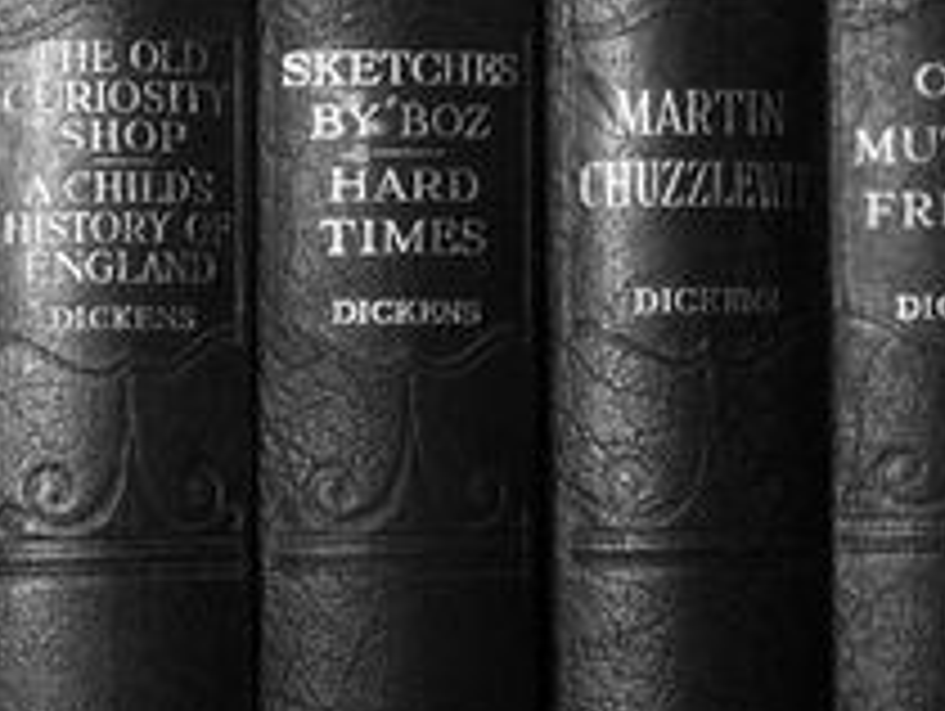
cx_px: -585
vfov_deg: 8.8
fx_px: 4646
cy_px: 315
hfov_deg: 11.1
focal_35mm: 170
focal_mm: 35
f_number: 2.8
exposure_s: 1/125
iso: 200
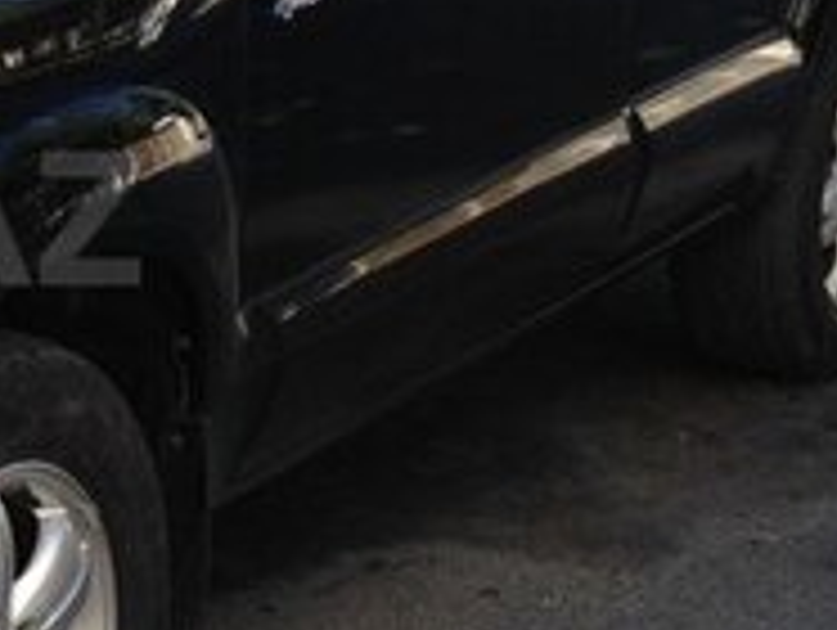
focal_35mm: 117
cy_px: 218
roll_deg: +2.6
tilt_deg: -12.5
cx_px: -320
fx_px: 2833
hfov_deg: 15.8
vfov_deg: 12.7
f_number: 2.4
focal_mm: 4.12
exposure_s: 1/230
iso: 50
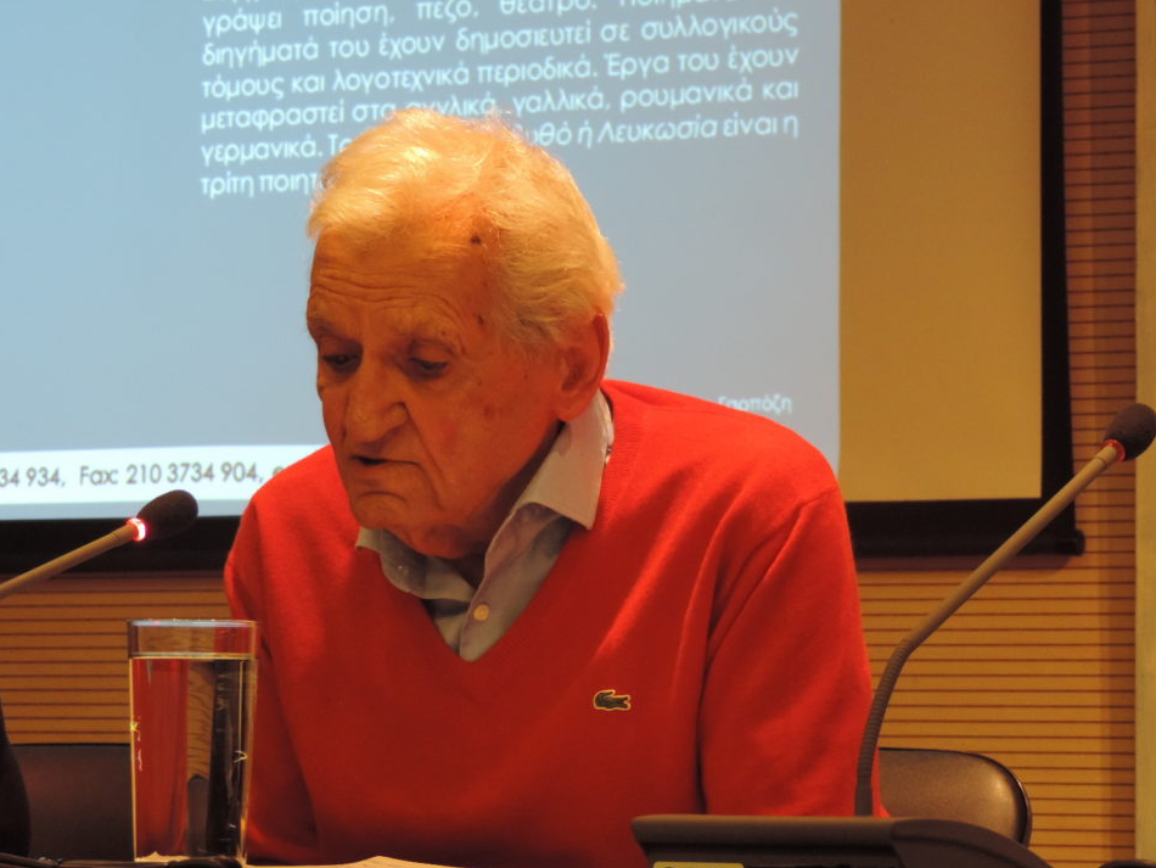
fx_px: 5578
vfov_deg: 8.9
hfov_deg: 11.8
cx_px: 589
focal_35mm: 167
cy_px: 452
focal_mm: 27.6
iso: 720
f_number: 4.4
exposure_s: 1/30
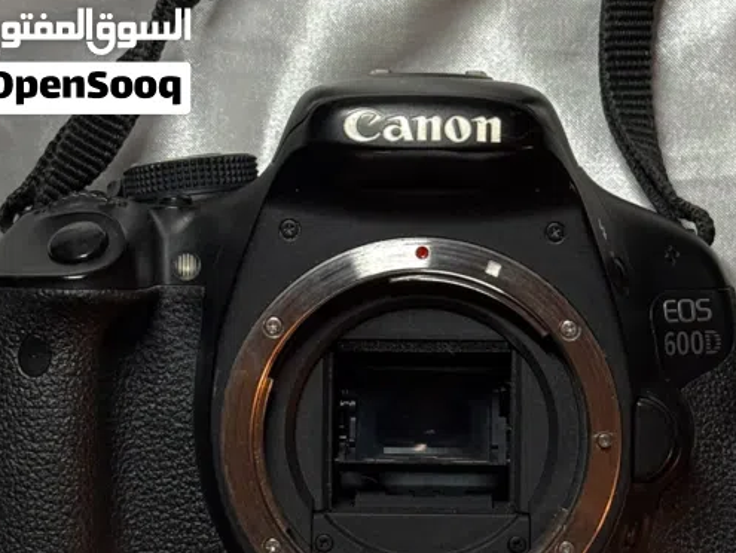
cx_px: 415
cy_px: 329
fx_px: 1319
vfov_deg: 23.6
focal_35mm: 62
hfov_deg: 31.1
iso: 250
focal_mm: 6.76
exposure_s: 1/60
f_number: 1.78
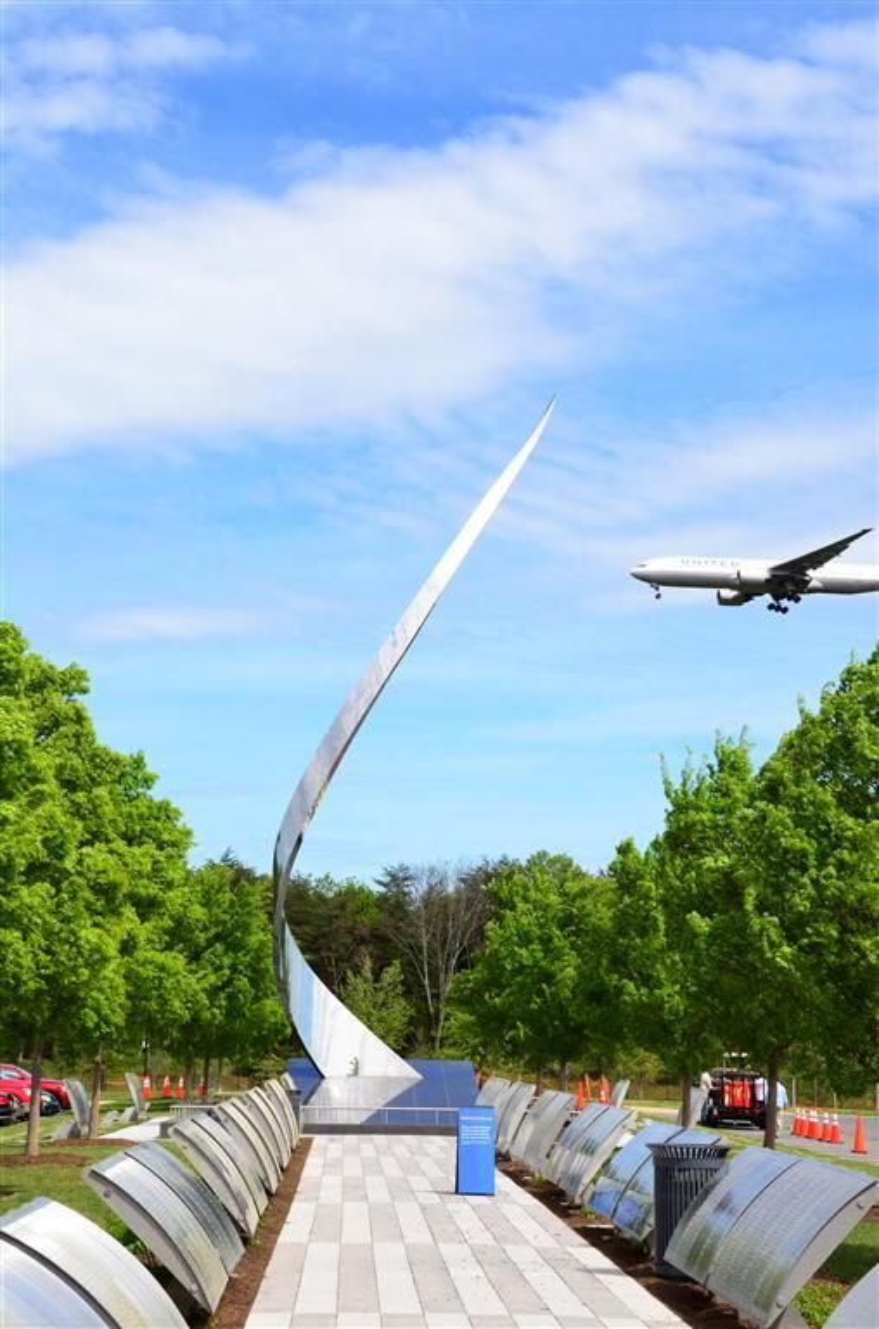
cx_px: 440
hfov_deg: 20.5
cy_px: 664
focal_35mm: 66
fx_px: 2430
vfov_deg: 30.6
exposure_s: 1/1000
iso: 1600
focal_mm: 44
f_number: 16
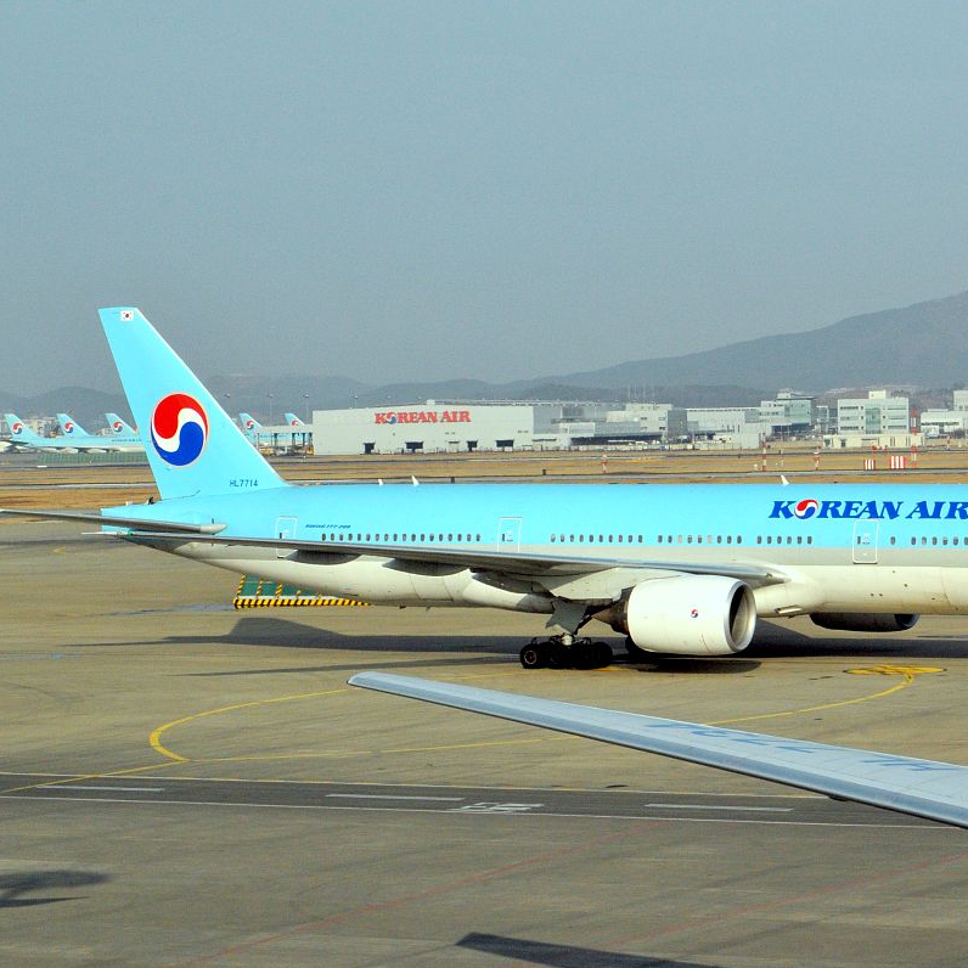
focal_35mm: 106
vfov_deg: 16.5
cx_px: 620
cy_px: 485
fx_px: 3342
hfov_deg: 16.5
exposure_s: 1/640
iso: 640
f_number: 13
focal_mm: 55
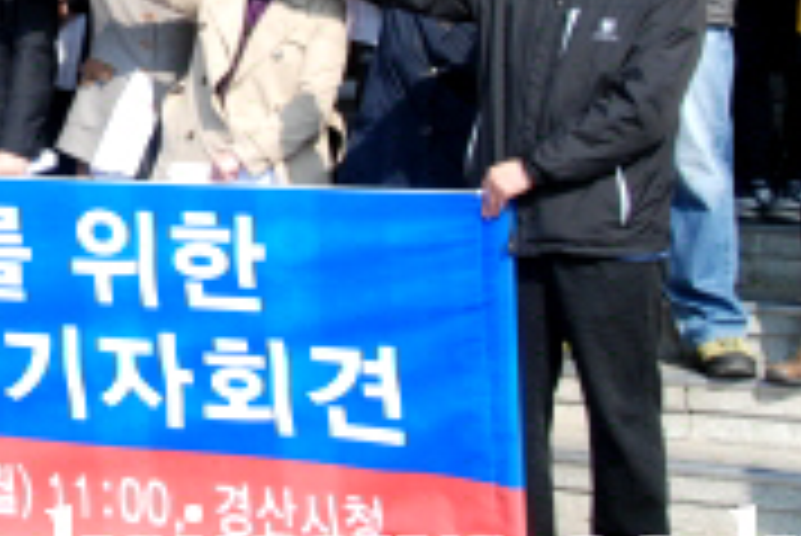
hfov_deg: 15.2
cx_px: -140
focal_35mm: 130
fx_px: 2904
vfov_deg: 10.4
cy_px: -47
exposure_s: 1/400
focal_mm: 31
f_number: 10
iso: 400
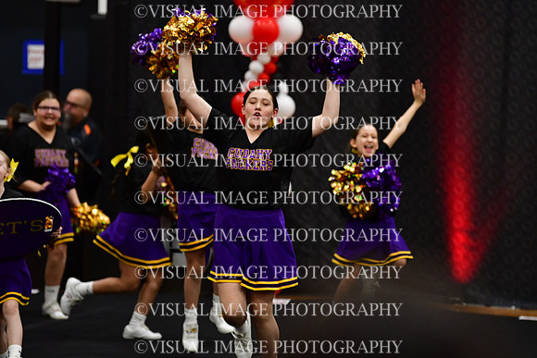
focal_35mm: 247
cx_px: 268
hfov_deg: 8.3
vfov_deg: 5.6
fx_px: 3685
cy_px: 179
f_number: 2.8
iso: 4000
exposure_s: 1/800
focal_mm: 165
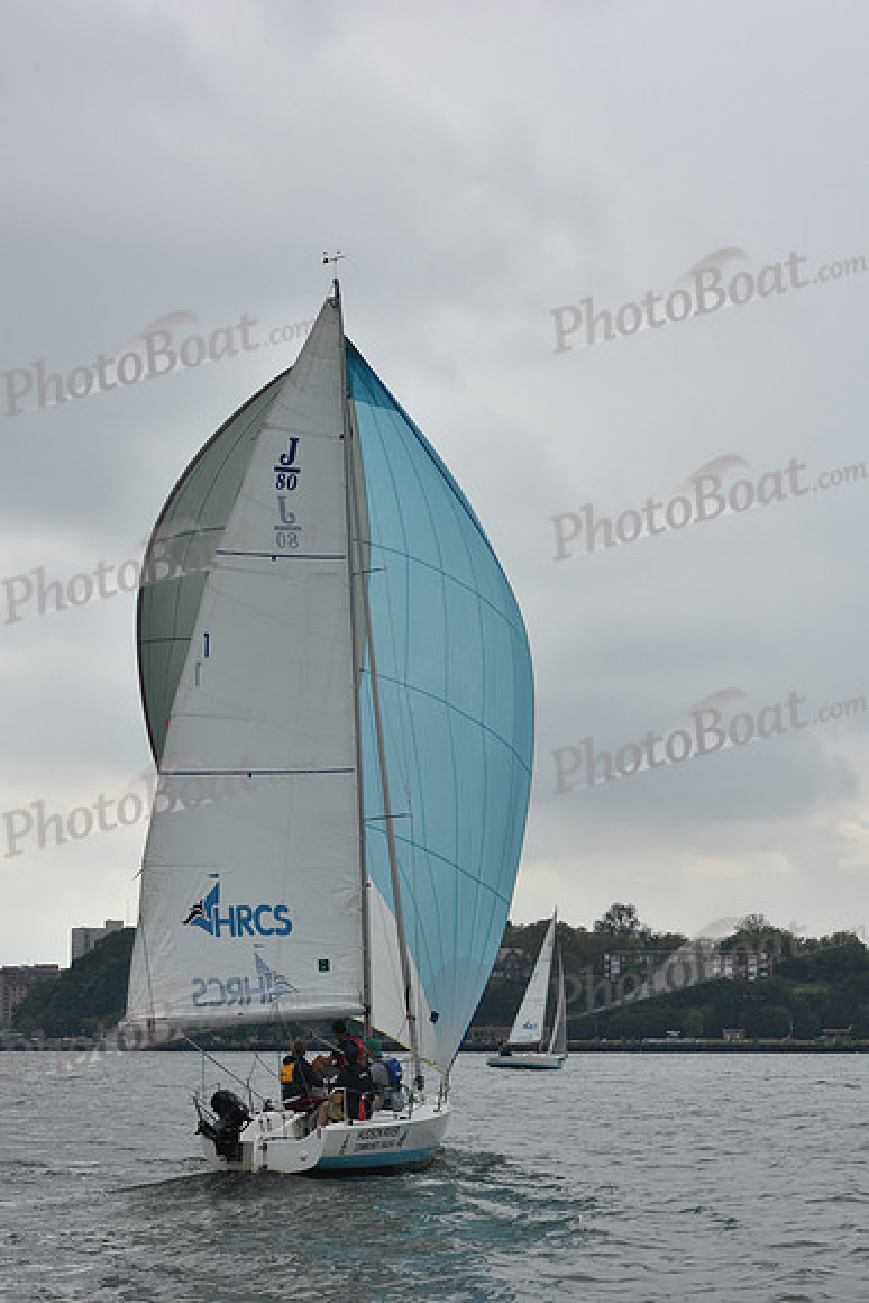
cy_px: 652
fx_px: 2895
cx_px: 434
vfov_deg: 25.4
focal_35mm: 80
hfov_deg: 17.1
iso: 400
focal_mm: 80
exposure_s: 1/800
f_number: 11
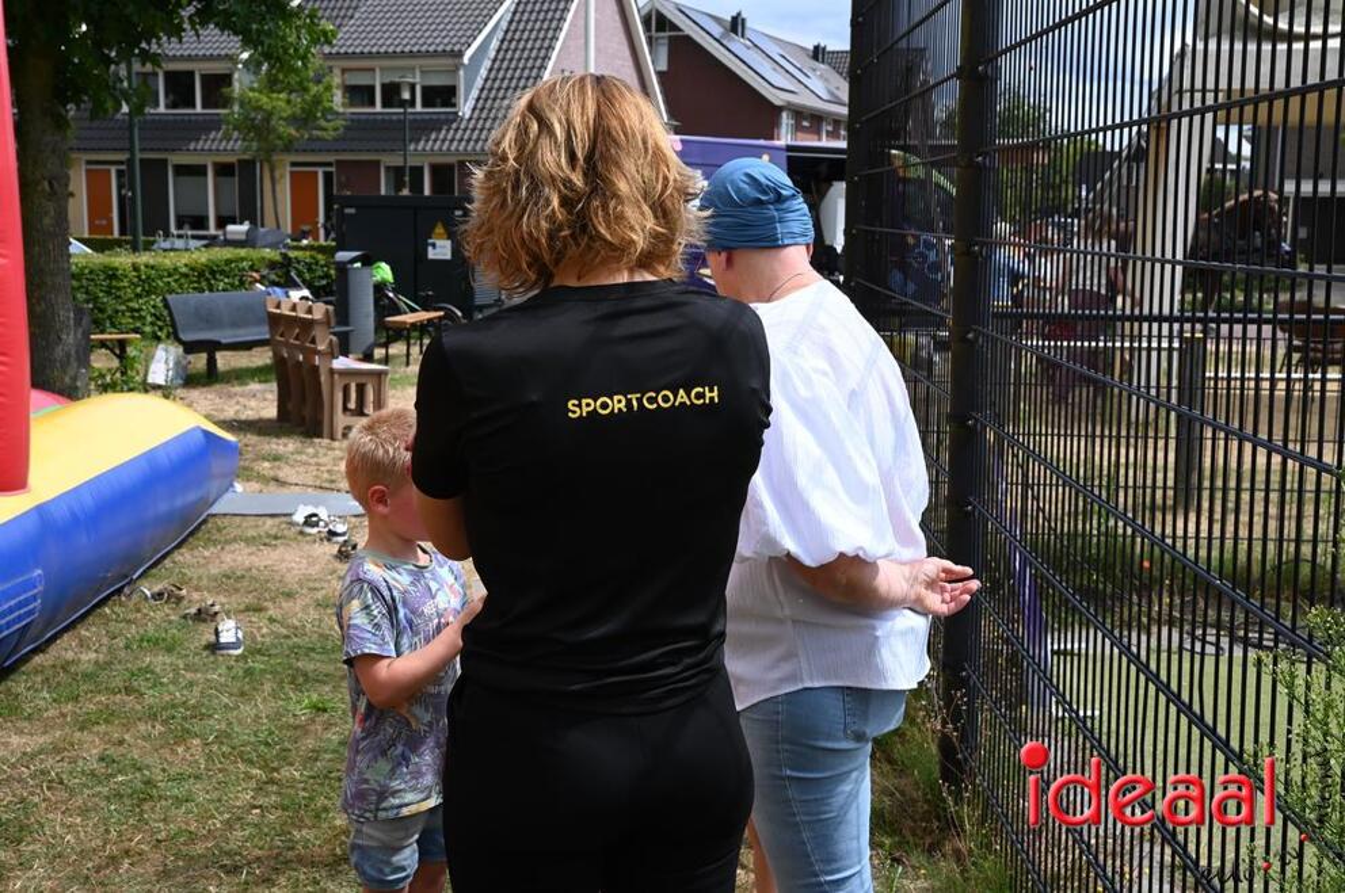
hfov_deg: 43.6
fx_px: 1679
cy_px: 446
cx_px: 672
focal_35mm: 45
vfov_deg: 29.8
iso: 640
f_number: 11
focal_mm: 45
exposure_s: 1/500
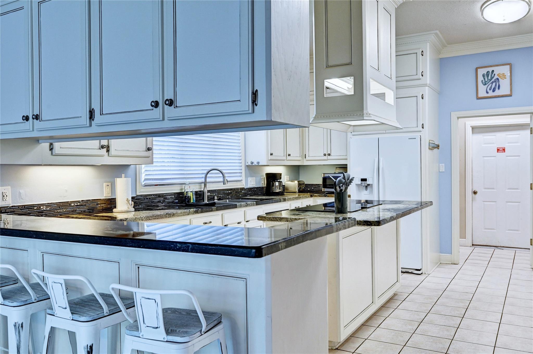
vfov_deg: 43.5
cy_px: 177
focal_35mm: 30
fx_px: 444
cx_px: 266
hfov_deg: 62.0
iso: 400
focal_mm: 30
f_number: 8
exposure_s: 1/15
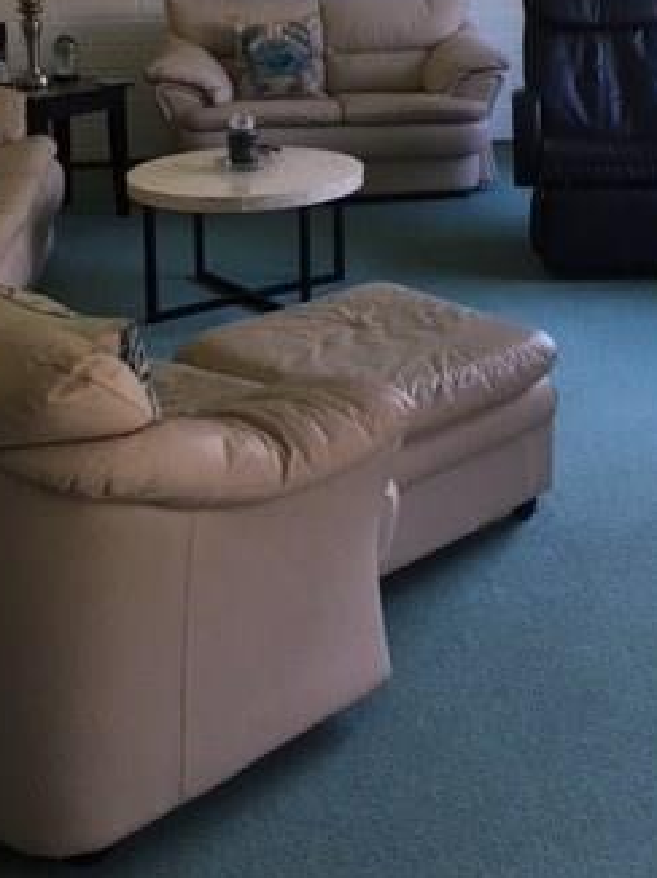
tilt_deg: -8.7
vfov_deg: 32.1
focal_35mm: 57
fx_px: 1444
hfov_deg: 25.0
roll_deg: -0.8
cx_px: 565
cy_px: 86
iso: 25
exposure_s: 1/15
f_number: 2.2
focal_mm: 4.15
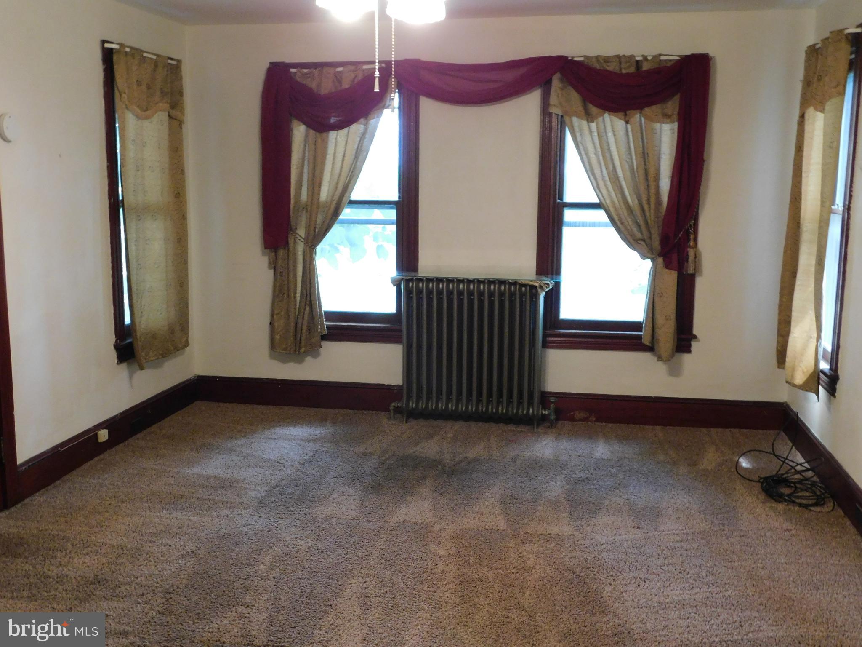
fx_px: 896
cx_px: 431
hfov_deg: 51.4
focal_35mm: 36
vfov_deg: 39.7
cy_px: 324
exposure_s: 1/13
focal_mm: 6.3
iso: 400
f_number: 3.5
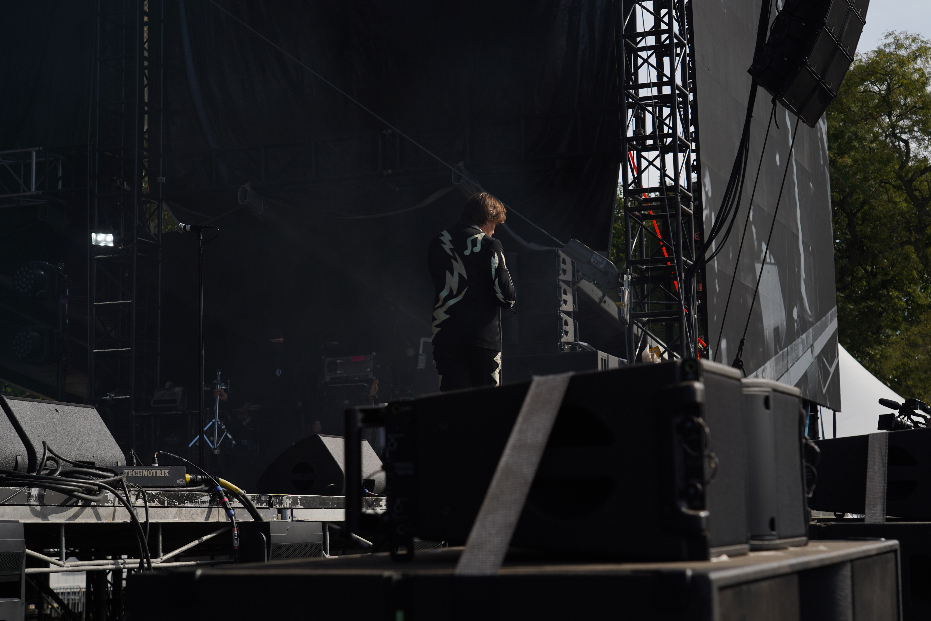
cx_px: 466
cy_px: 310
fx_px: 1629
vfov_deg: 21.6
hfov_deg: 31.9
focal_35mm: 63
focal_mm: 63
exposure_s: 1/400
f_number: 8
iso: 100
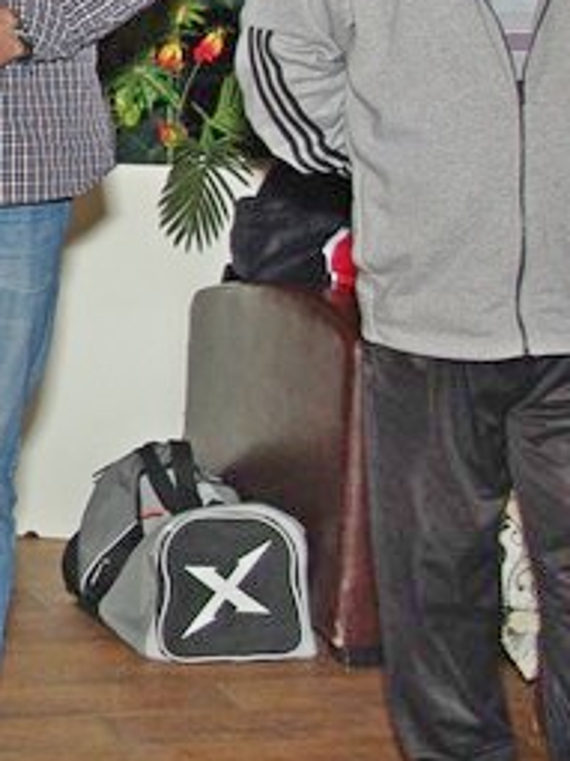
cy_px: 216
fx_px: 3318
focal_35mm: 151
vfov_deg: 13.1
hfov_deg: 9.4
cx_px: -433
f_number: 4
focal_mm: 26.25
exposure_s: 1/45
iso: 400
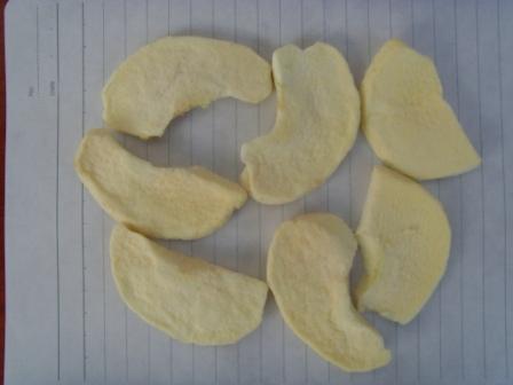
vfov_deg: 36.8
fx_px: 578
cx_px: 256
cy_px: 192
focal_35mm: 39
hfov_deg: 47.9
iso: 100
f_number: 3.5
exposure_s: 1/90
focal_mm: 6.6
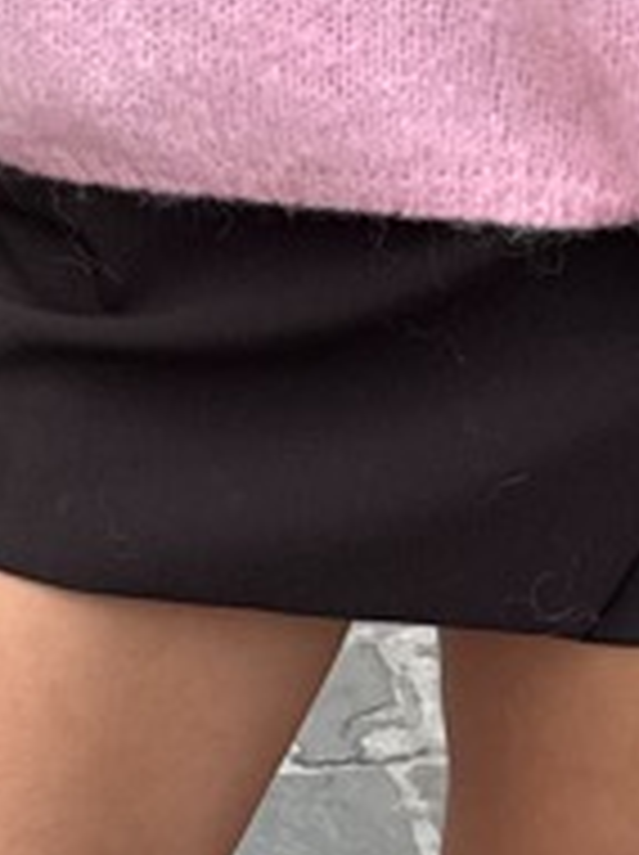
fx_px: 3996
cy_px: -976
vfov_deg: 10.9
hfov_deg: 9.1
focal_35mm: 162
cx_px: -76
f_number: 1.78
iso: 80
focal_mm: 6.76
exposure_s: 1/121
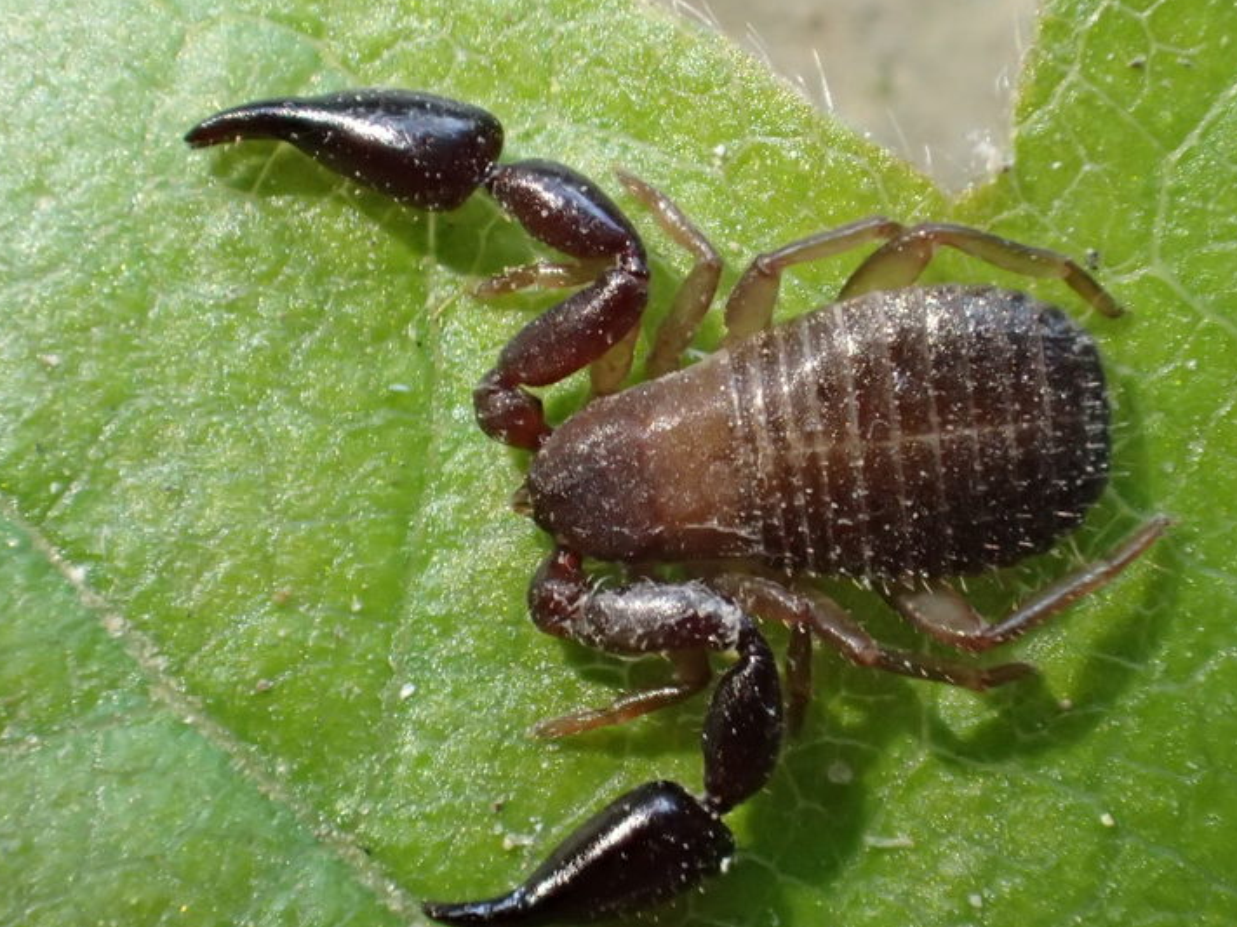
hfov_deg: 16.4
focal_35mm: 120
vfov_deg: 12.3
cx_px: 665
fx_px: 4287
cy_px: 536
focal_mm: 18
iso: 1000
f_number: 6.3
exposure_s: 1/100
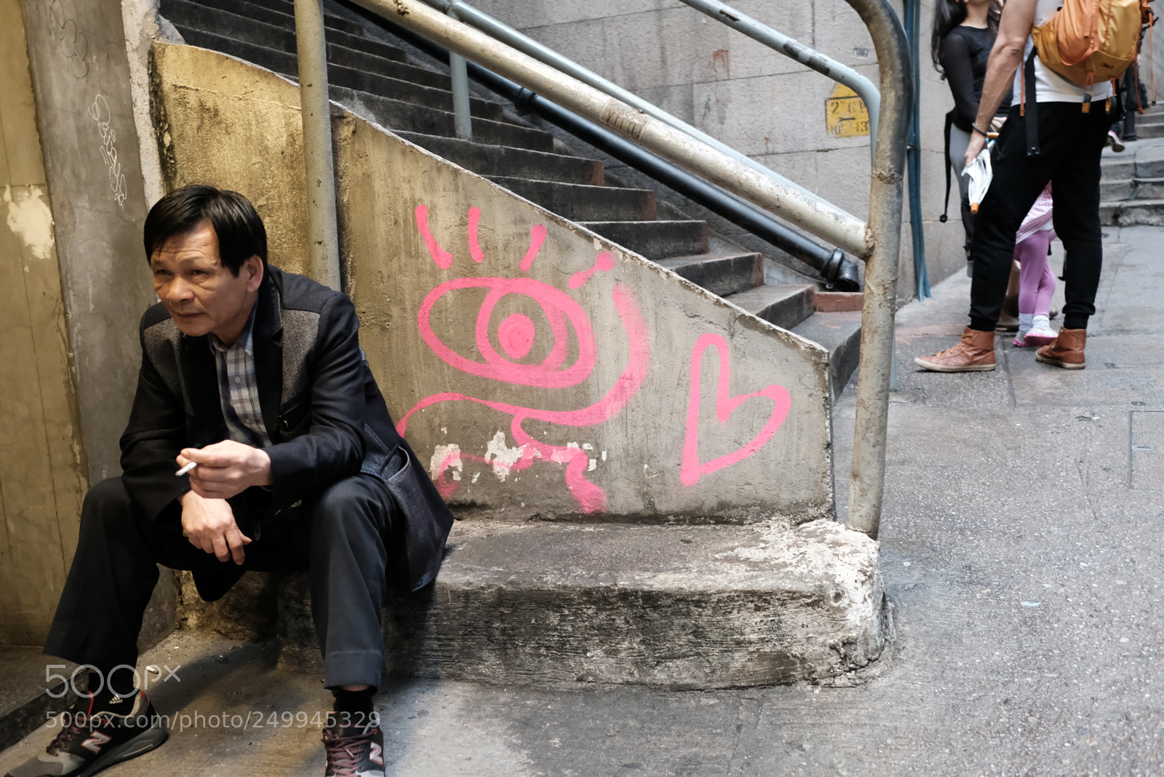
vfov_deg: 37.9
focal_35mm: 35
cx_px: 582
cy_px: 388
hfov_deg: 54.4
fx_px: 1132
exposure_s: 1/500
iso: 3200
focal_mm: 23
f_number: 2.8
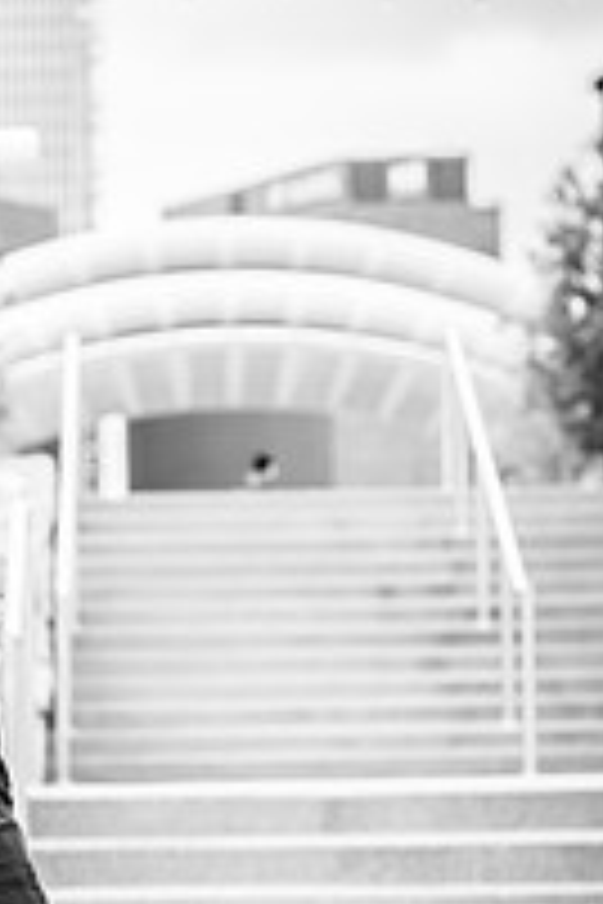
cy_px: 594
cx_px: -36
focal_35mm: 190
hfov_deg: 7.2
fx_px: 4773
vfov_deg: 10.8
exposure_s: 1/125
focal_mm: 85
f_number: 3.5
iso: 50
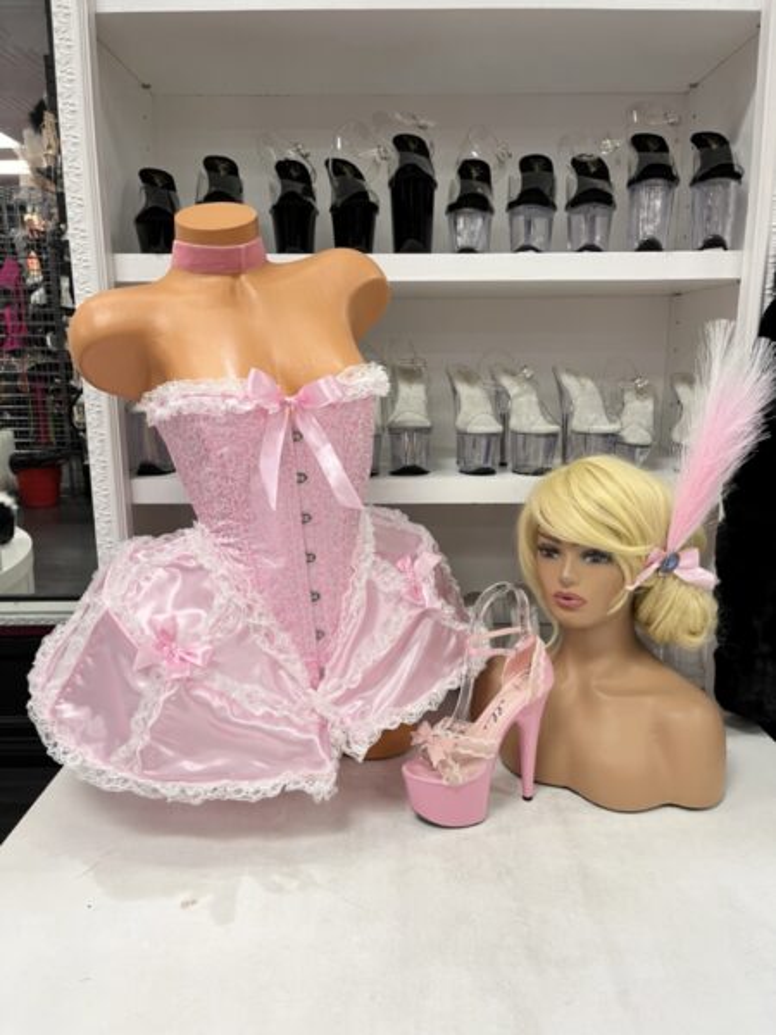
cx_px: 388
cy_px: 518
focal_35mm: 26
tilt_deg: -13.5
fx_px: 777
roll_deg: +0.4
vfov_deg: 67.3
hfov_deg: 53.1
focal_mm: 5.1
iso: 100
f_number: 1.6
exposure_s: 1/60
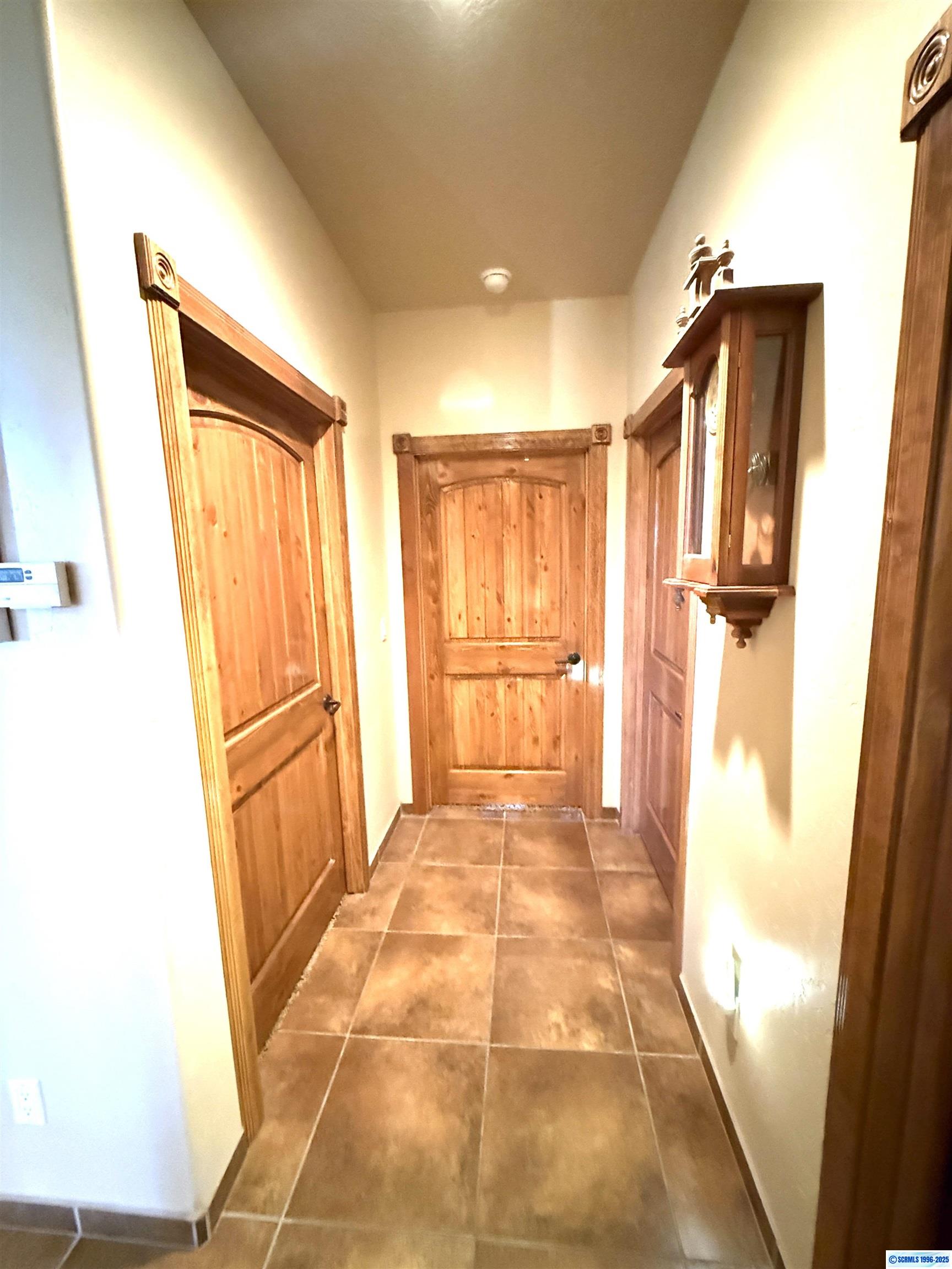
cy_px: 634
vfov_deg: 102.1
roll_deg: +0.6
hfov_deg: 85.7
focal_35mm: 14
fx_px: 513
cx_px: 476
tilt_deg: -8.3
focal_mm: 2.22
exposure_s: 1/40
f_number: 2.2
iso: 1600
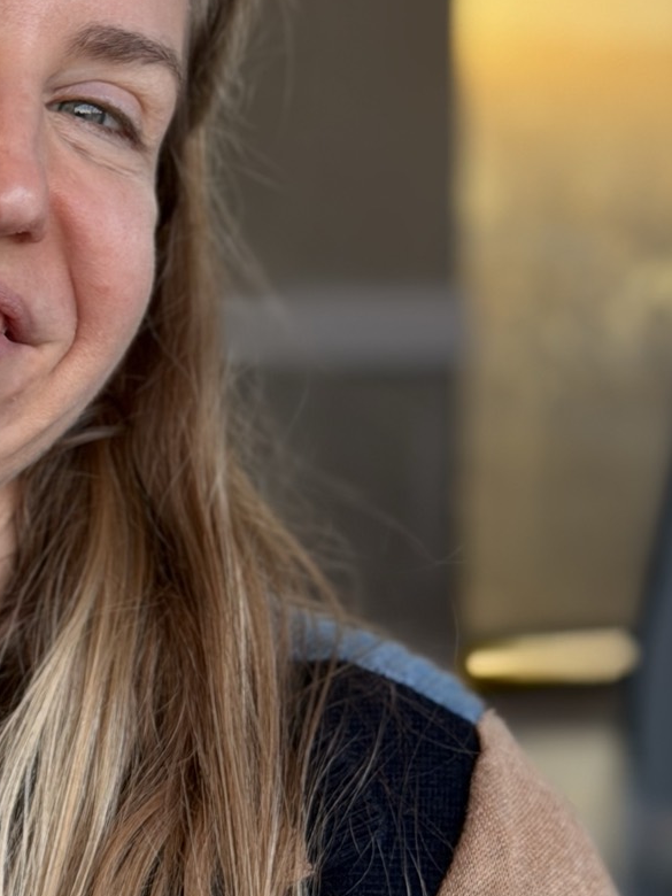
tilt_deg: -0.2
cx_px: -173
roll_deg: +0.7
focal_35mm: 123
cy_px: 399
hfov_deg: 11.8
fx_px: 3184
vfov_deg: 16.0
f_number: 1.78
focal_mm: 6.76
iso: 64
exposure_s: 1/120
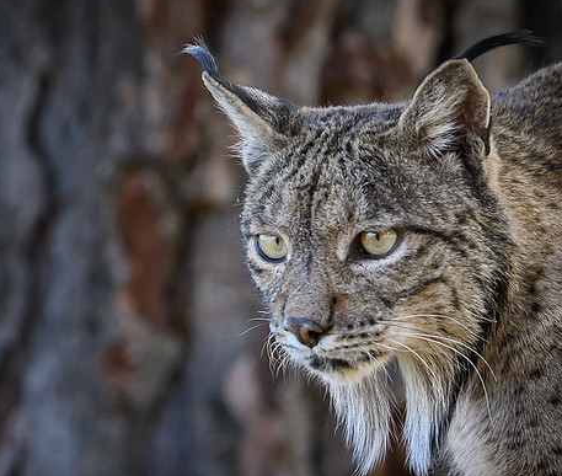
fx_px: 23266
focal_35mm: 1367
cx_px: 185
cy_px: 490
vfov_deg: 1.2
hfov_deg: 1.4
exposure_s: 1/2000
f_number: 4
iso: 1250
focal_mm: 400
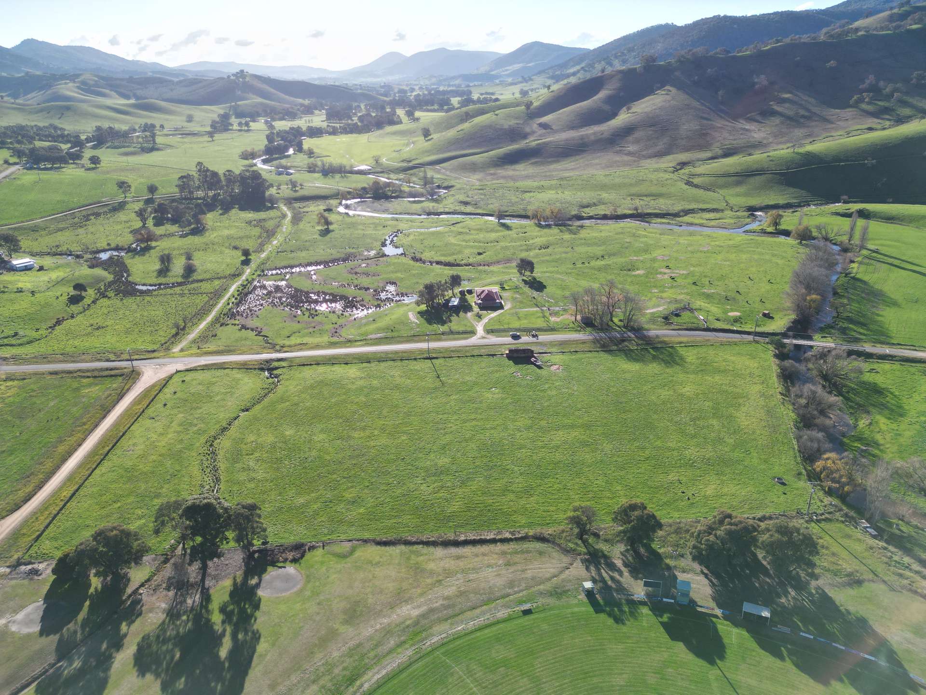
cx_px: 463
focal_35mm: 24
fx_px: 642
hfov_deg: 71.6
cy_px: 348
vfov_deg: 56.8
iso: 200
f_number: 1.7
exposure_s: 1/2500
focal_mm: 6.72
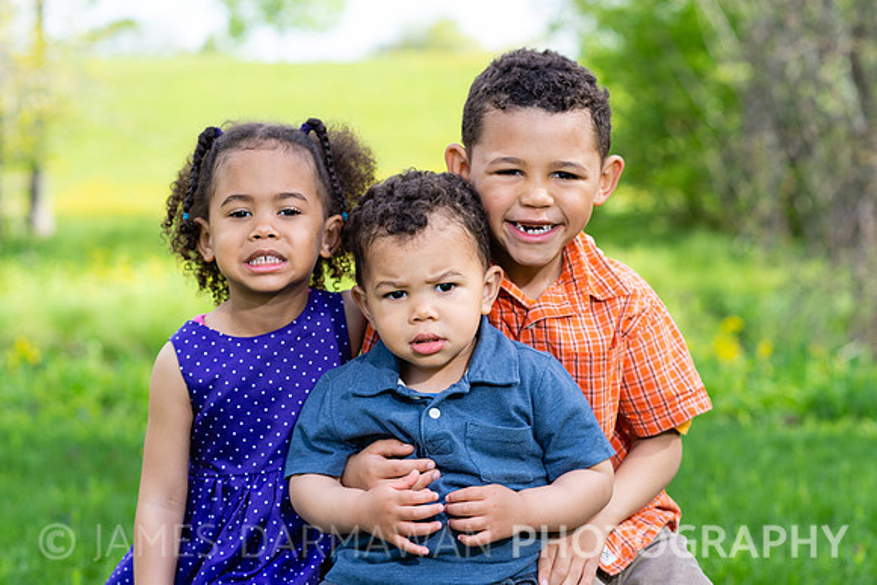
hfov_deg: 23.9
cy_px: 292
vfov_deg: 16.1
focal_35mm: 85
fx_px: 2071
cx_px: 438
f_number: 5
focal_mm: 85
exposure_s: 1/200
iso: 100
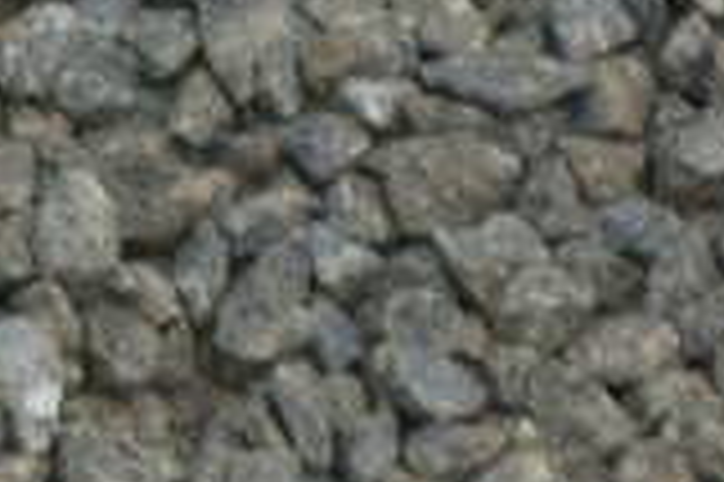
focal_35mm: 781
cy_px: -108
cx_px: -1767
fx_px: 15691
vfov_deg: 1.8
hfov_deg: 2.6
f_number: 5.6
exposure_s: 1/125
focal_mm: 70
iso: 320
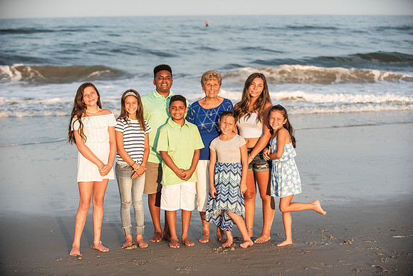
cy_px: 138
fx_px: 941
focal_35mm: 82
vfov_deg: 16.7
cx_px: 206
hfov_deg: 24.8
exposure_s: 1/2500
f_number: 3.5
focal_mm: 82
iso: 400
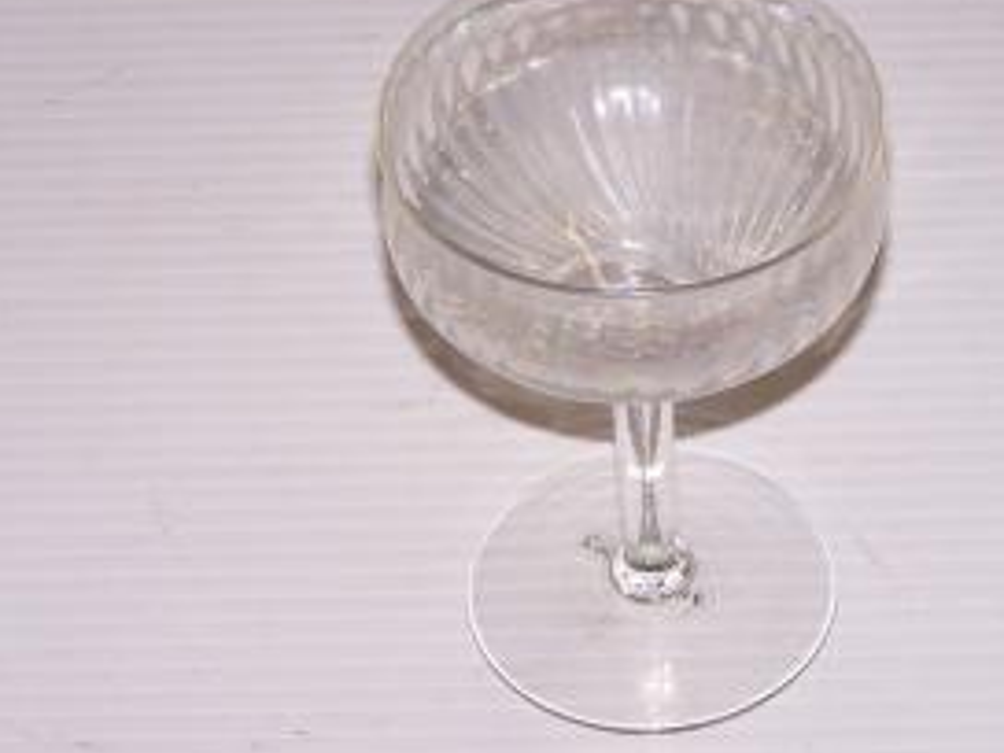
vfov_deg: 7.9
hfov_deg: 10.5
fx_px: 5453
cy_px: 380
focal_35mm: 188
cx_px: 664
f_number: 3.2
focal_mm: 21.2
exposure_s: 1/60
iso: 80
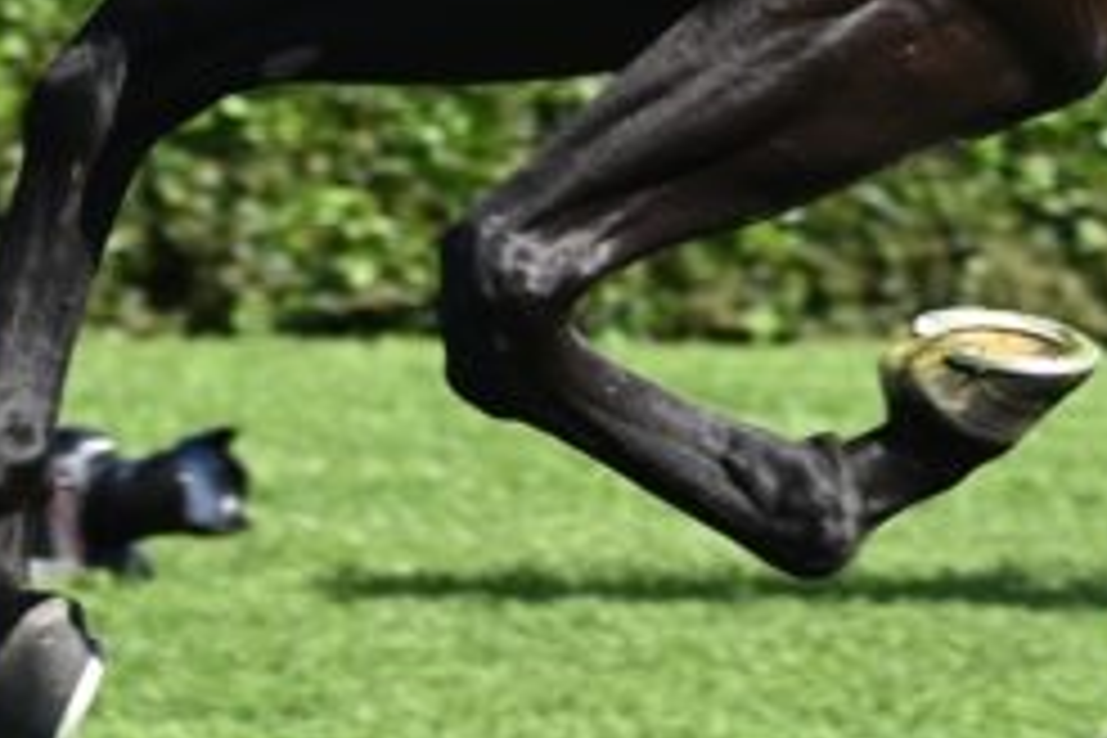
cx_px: 1022
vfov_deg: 1.7
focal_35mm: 811
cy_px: -524
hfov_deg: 2.5
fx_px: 24936
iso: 800
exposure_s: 1/1600
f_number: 7.1
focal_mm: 195
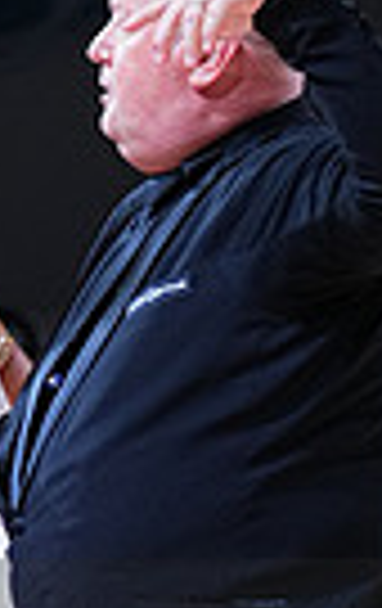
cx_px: -29
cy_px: 712
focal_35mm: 551
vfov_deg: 3.8
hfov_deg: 2.4
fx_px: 9130
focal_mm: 126
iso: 1250
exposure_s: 1/400
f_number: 4
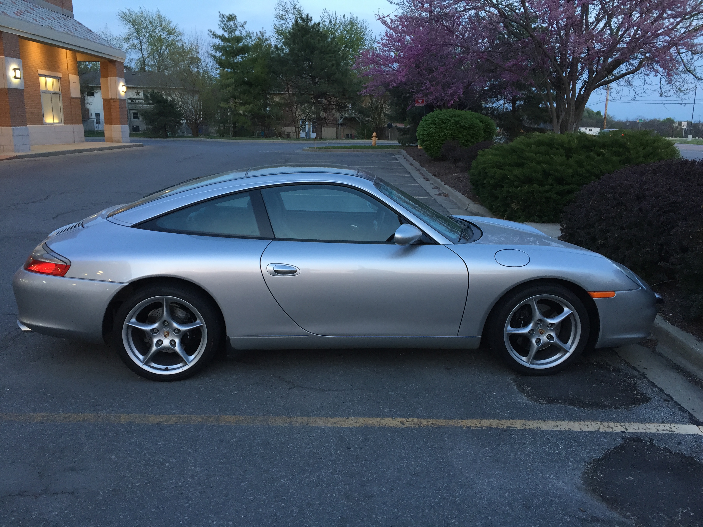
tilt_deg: -13.6
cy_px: 264
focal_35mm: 29
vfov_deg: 48.2
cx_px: 352
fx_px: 589
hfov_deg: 61.7
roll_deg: -0.6
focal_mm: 4.15
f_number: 2.2
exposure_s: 1/30
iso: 64
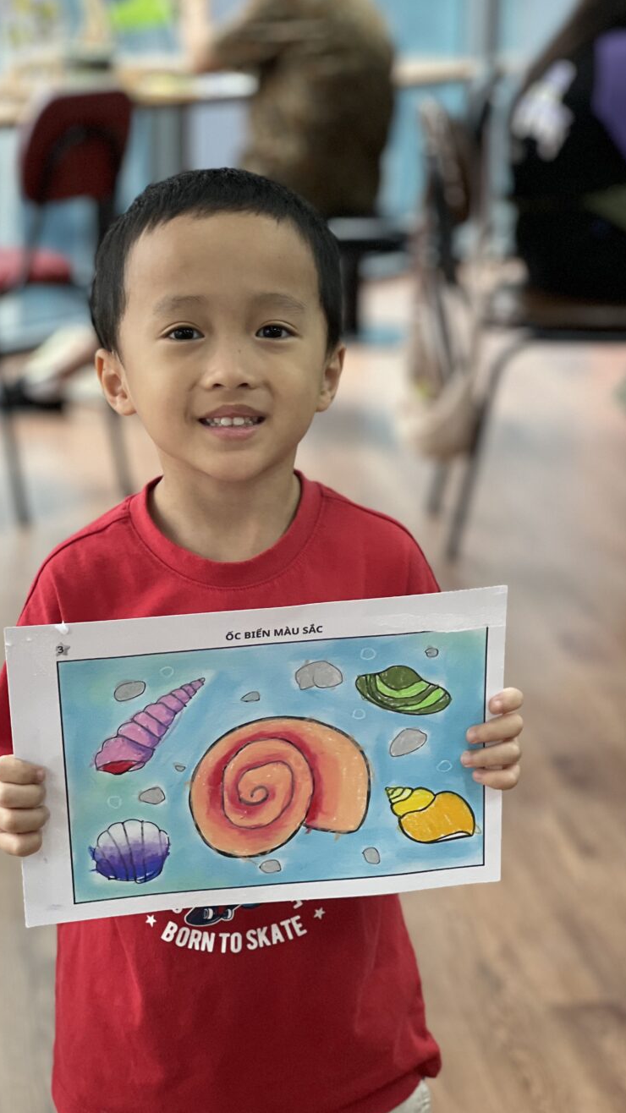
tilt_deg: -14.7
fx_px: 2509
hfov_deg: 14.2
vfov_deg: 25.0
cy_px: 560
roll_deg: -1.1
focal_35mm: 85
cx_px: 277
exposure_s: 1/113
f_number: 2.8
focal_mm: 9
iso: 250
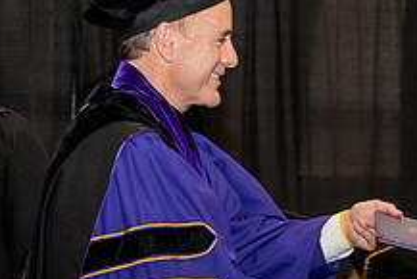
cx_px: 432
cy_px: 215
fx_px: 2167
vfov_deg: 7.3
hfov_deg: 10.9
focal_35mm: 187
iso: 2500
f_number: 5.6
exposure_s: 1/200
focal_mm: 70
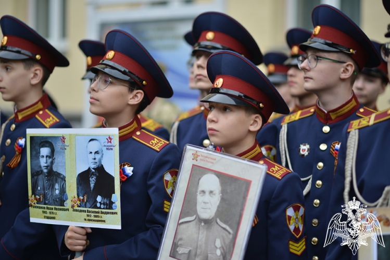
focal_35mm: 85
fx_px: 921
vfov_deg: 16.1
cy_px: 130
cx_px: 195
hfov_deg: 23.9
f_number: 1.8
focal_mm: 85
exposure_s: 1/200
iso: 100
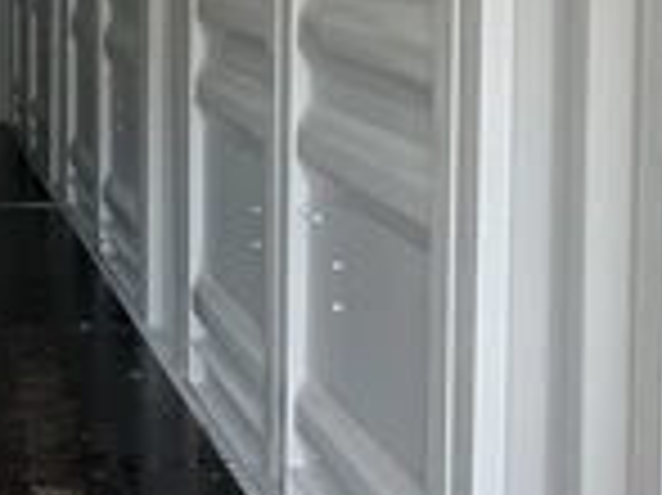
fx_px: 1510
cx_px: -135
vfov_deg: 17.9
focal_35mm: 79
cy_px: -58
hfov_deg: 22.7
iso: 40
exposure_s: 1/122
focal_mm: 3
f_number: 1.8
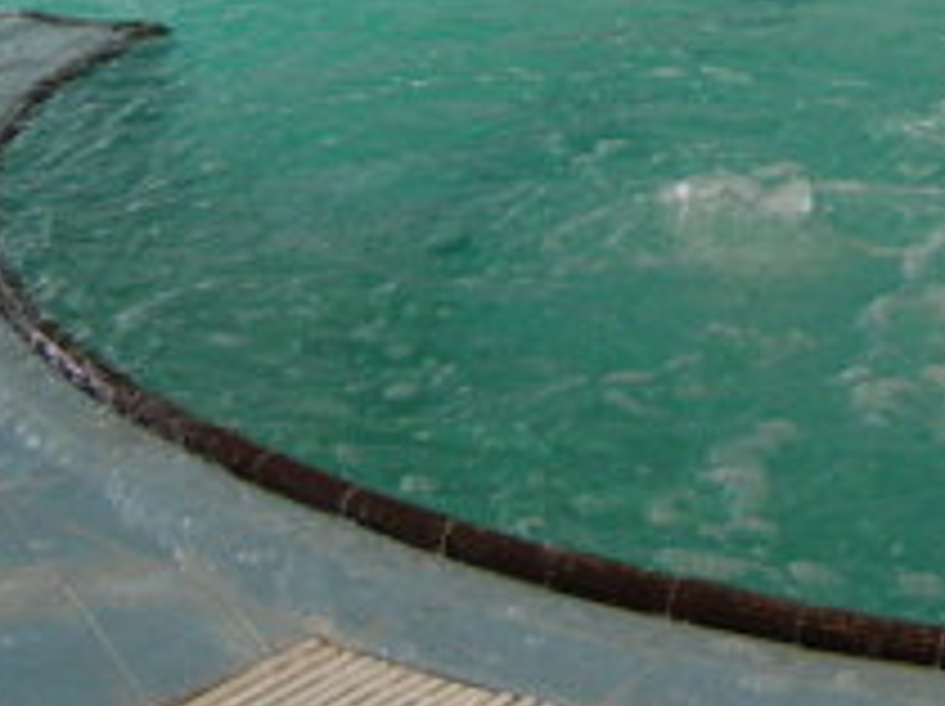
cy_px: -292
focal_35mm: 116
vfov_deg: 12.2
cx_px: 976
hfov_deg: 16.6
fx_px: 3163
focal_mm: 5.8
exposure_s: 1/40
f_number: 2.6
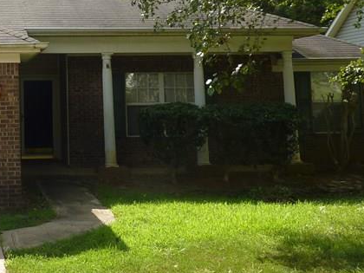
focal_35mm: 61
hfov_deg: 29.9
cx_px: 15
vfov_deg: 23.4
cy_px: 26
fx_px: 641
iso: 80
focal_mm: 4.1
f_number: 4
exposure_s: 1/200
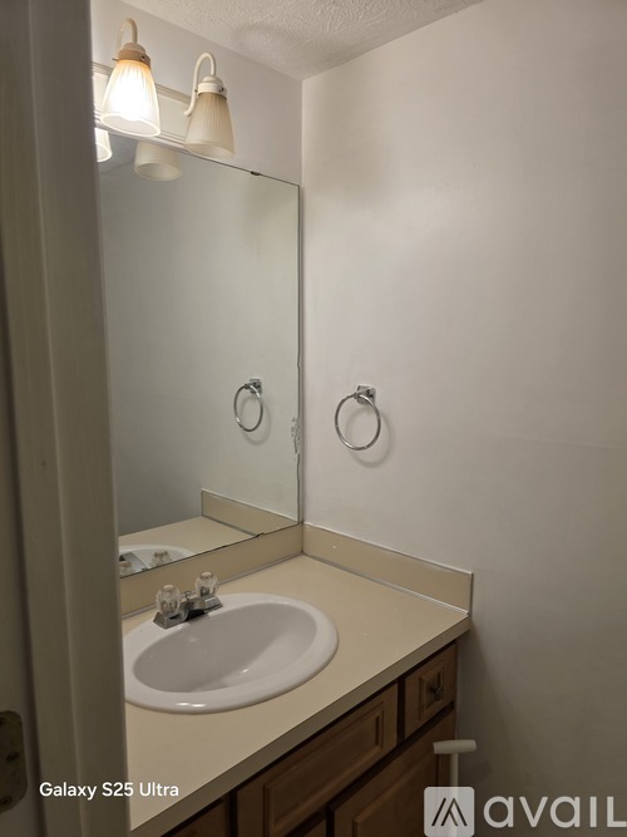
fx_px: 556
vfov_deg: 73.9
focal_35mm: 23
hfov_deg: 58.9
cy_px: 418
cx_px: 314
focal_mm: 6.3
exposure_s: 1/120
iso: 100
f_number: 1.7
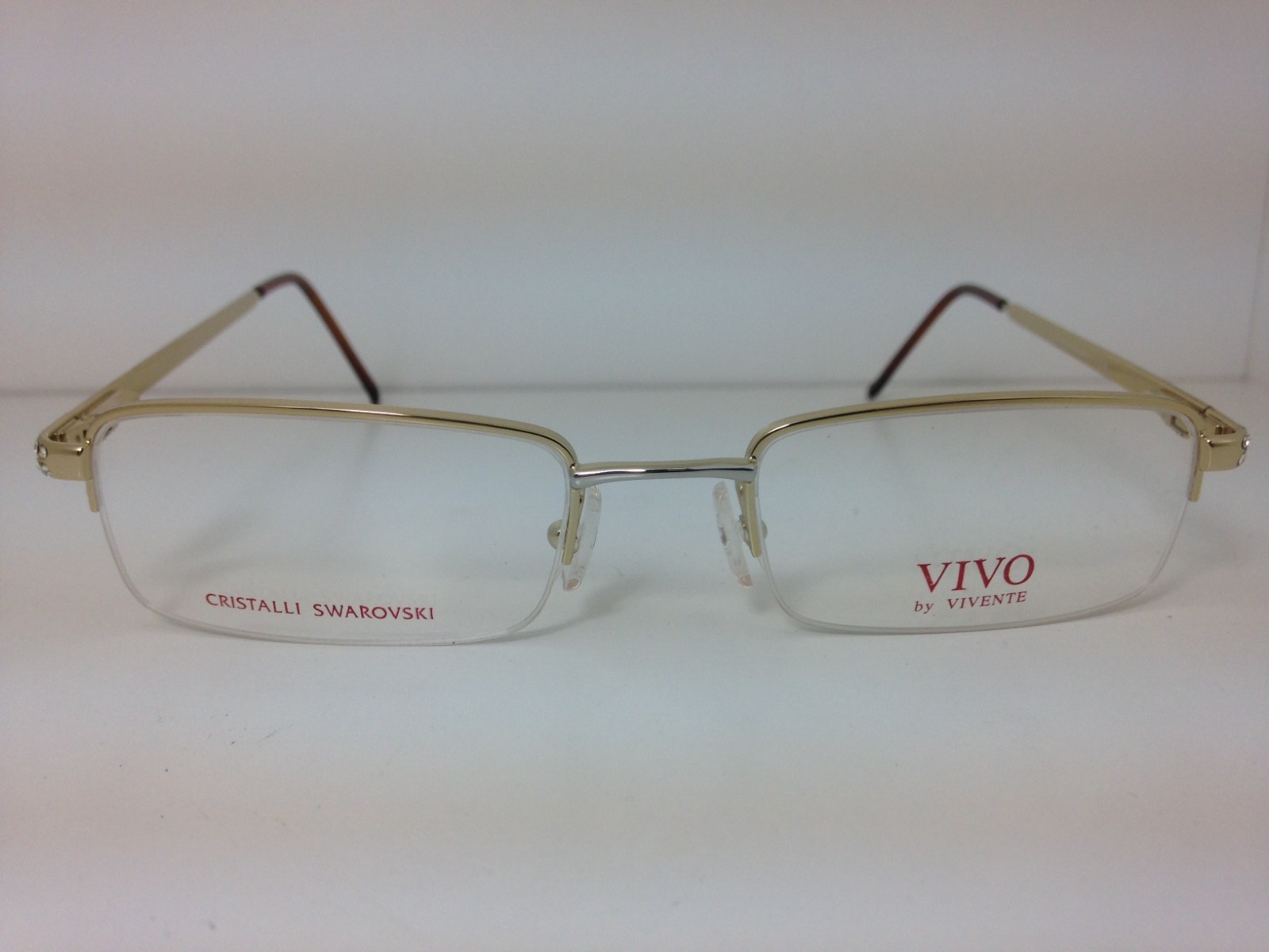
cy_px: 476
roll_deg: +0.4
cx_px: 634
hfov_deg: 55.4
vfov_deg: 42.9
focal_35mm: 33
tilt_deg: -14.8
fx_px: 1210
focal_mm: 4.12
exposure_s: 1/212
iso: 50
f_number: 2.4
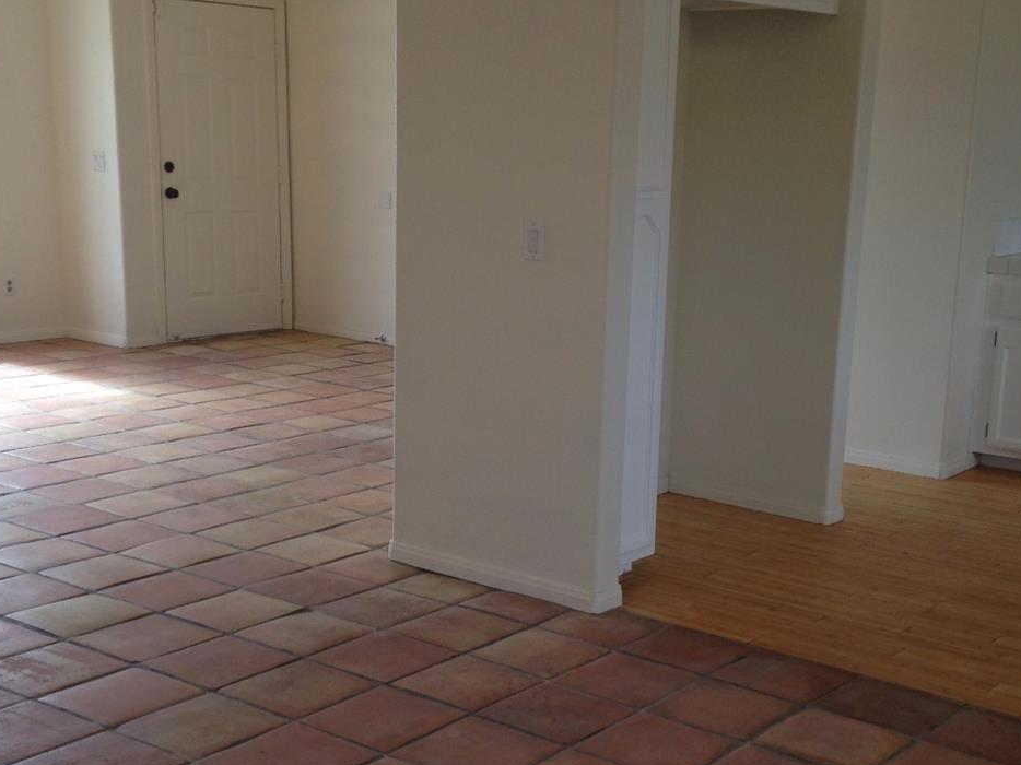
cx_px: 578
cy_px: 473
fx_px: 1563
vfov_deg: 27.4
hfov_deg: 36.1
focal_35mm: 53
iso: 50
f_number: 2.4
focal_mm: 4.12
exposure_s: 1/173
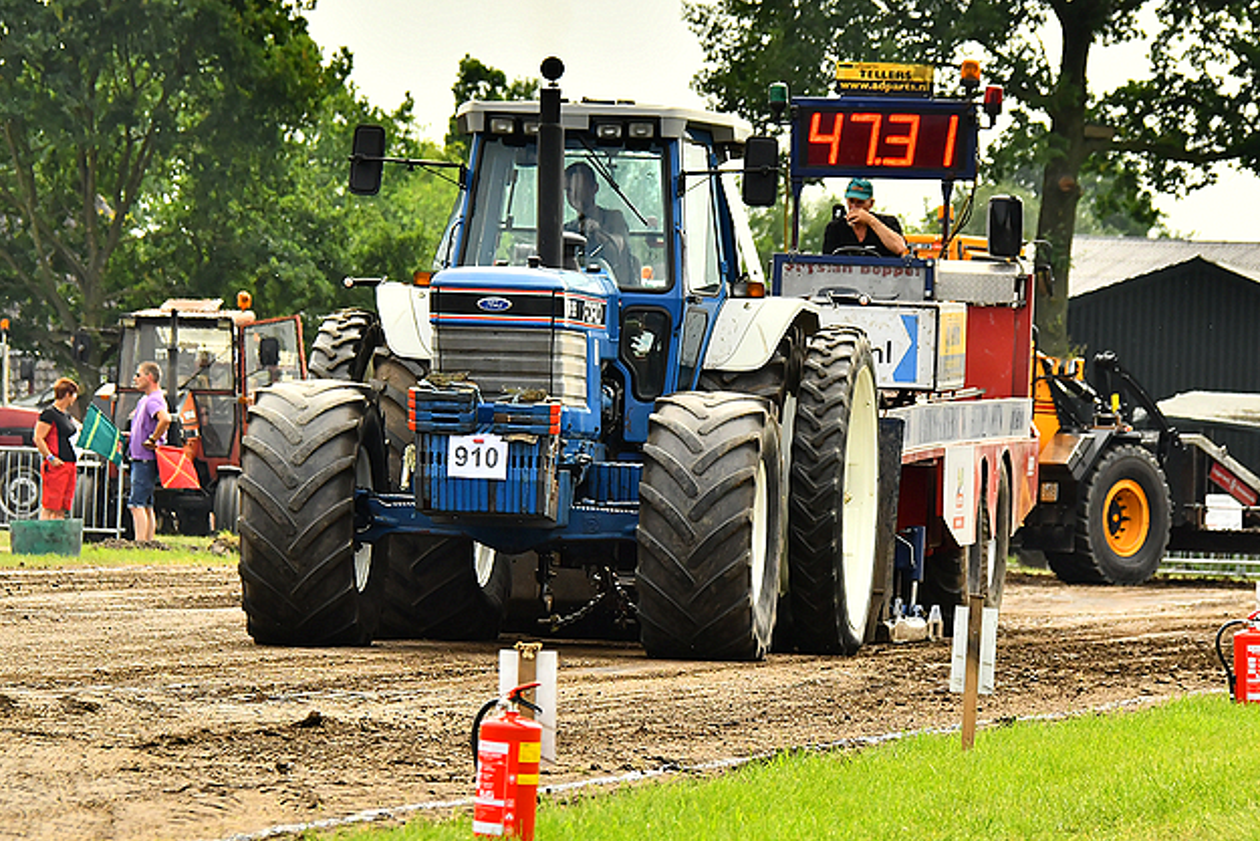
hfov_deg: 6.5
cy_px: 340
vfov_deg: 4.3
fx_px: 11084
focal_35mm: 317
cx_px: 627
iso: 500
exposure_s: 1/1000
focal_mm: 165
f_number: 9
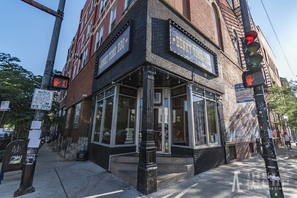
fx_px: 124
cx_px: 148
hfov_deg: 100.4
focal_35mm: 15
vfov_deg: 77.4
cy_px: 99
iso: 200
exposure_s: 1/640
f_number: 4.5
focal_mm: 10
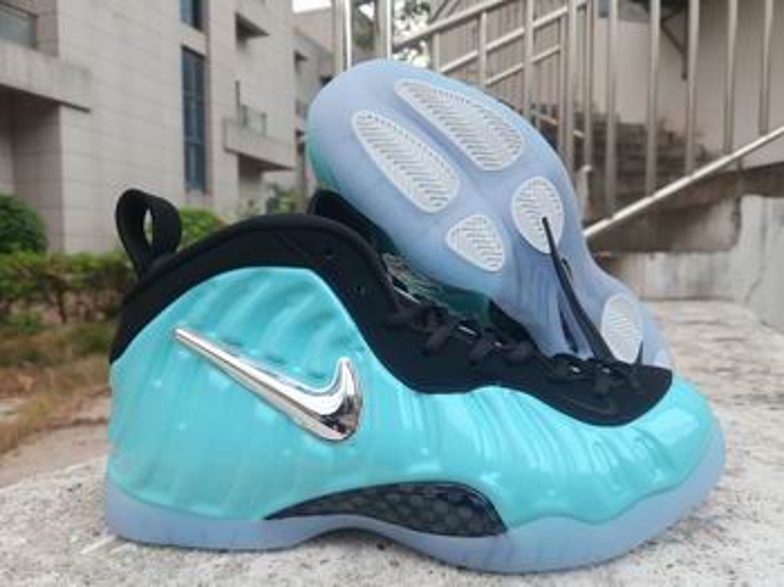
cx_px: 392
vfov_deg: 58.8
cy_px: 294
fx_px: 521
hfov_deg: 74.0
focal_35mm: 23
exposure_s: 1/50
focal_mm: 5.4
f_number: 1.8
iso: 40
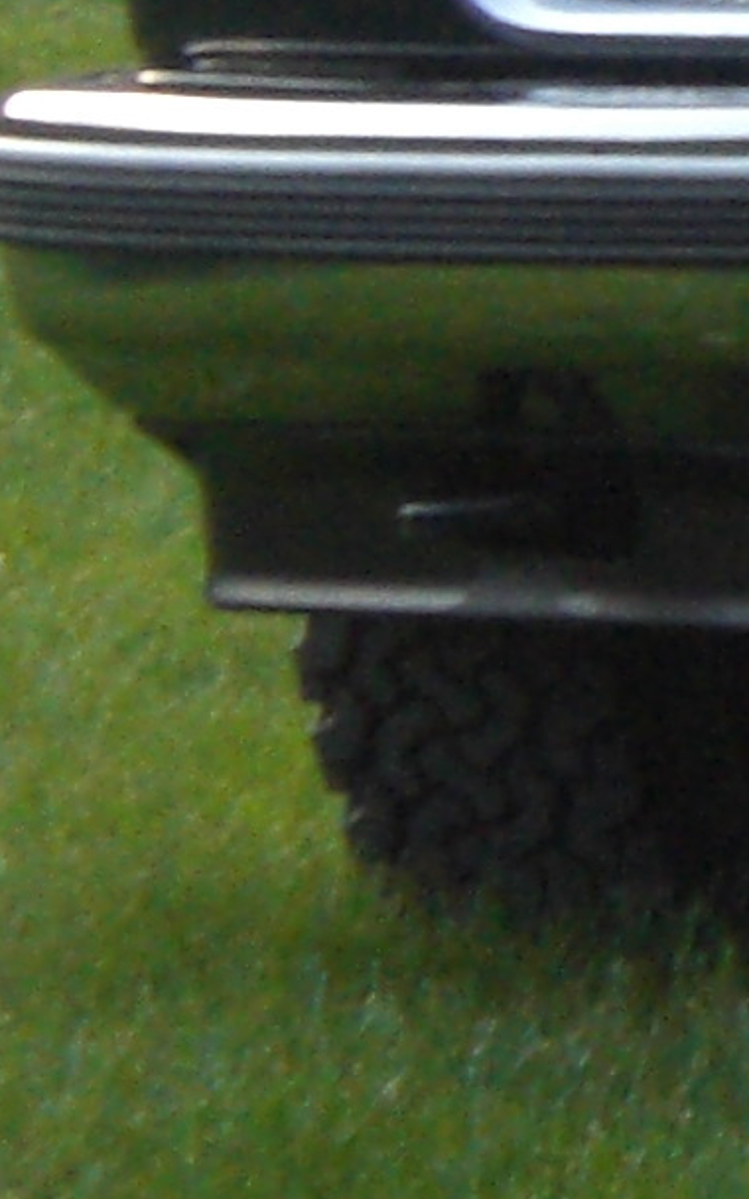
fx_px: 15220
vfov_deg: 4.5
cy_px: -424
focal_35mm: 466
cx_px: 2945
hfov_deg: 2.7
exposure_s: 1/60
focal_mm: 14.49
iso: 200
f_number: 5
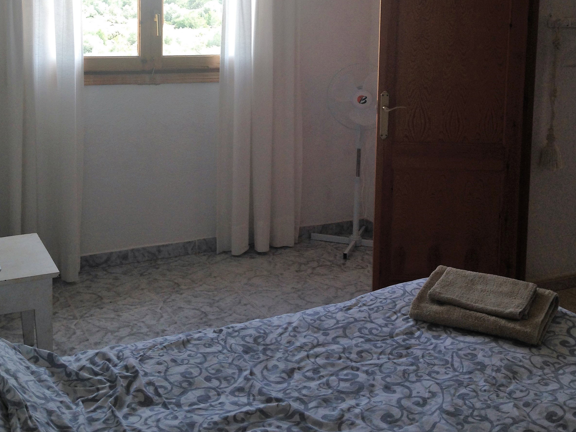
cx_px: 282
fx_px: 566
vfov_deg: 41.8
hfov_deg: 54.0
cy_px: 210
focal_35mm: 34
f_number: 2.4
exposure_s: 1/120
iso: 50
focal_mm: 4.12
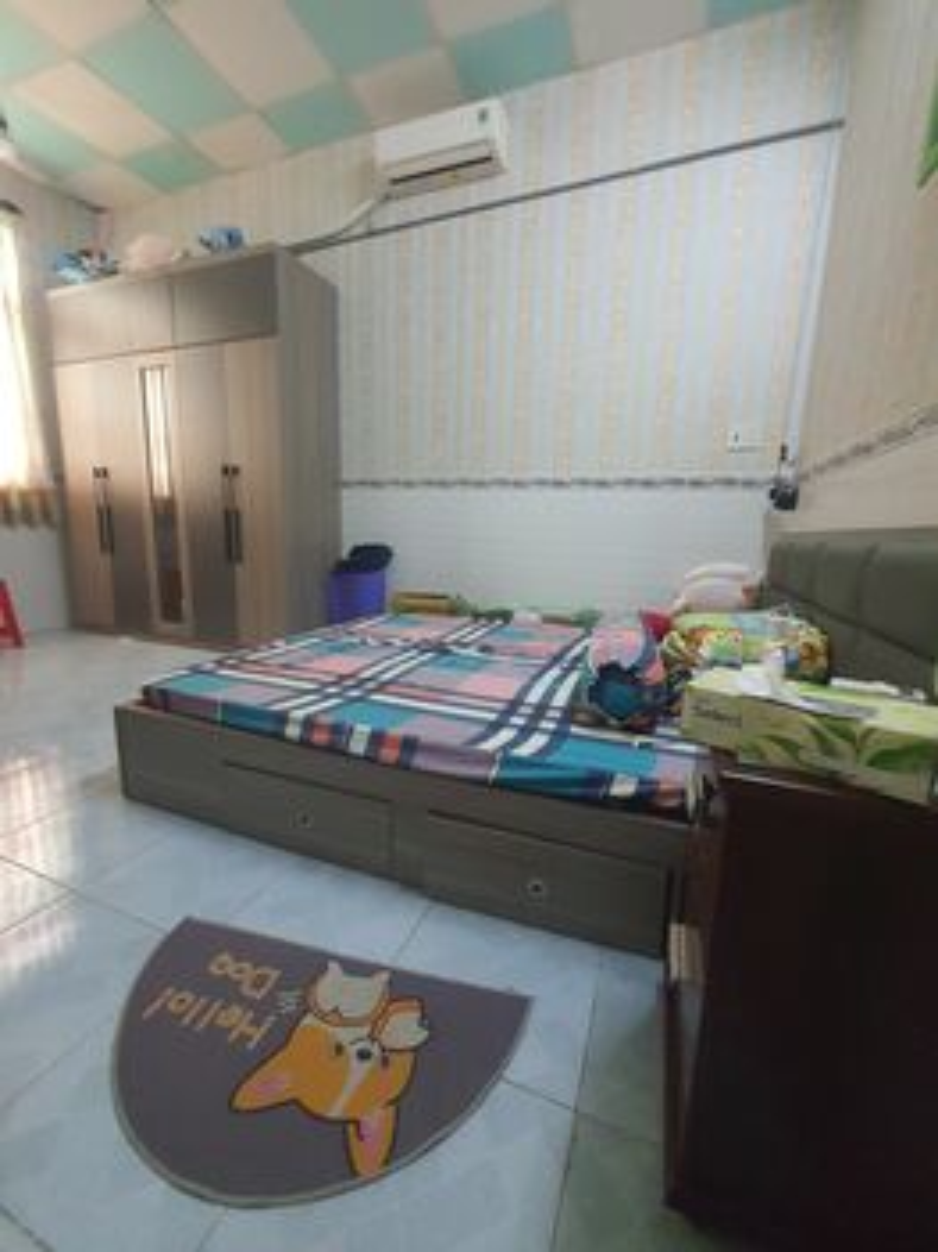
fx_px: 470
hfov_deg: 89.9
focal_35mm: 13
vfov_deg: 106.2
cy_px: 626
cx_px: 469
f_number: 2.2
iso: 640
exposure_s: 1/33
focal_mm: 1.8
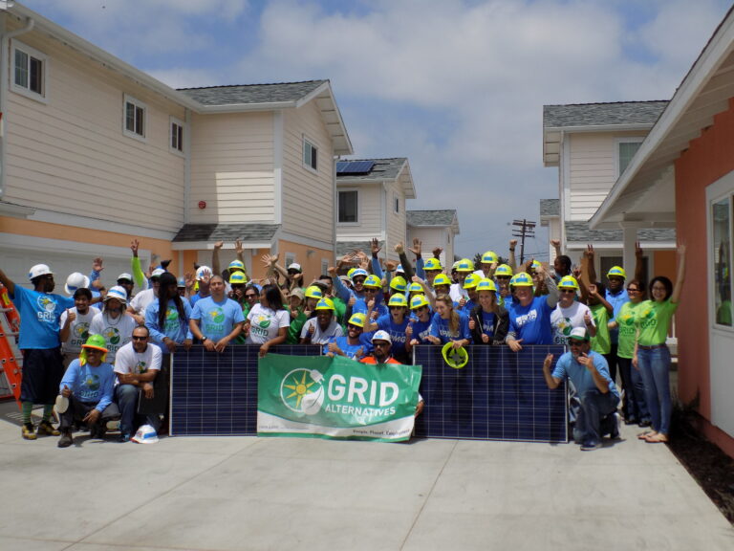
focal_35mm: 37
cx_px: 367
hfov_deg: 50.1
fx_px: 785
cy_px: 276
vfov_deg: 38.7
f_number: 11.2
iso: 80
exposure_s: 1/250
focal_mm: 6.6
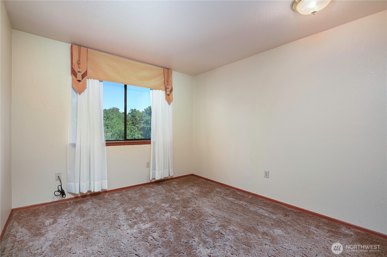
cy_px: 128
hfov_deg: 104.3
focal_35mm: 14
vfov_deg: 81.2
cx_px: 194
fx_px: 150
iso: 160
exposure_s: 1/160
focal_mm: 14
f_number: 7.1
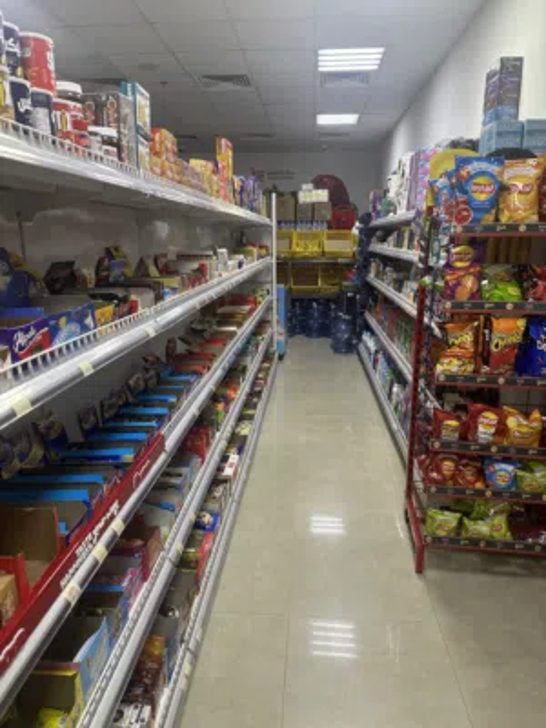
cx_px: 273
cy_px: 364
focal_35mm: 24
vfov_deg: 71.6
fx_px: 505
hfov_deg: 56.8
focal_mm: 6.86
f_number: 1.78
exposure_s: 1/100
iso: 160
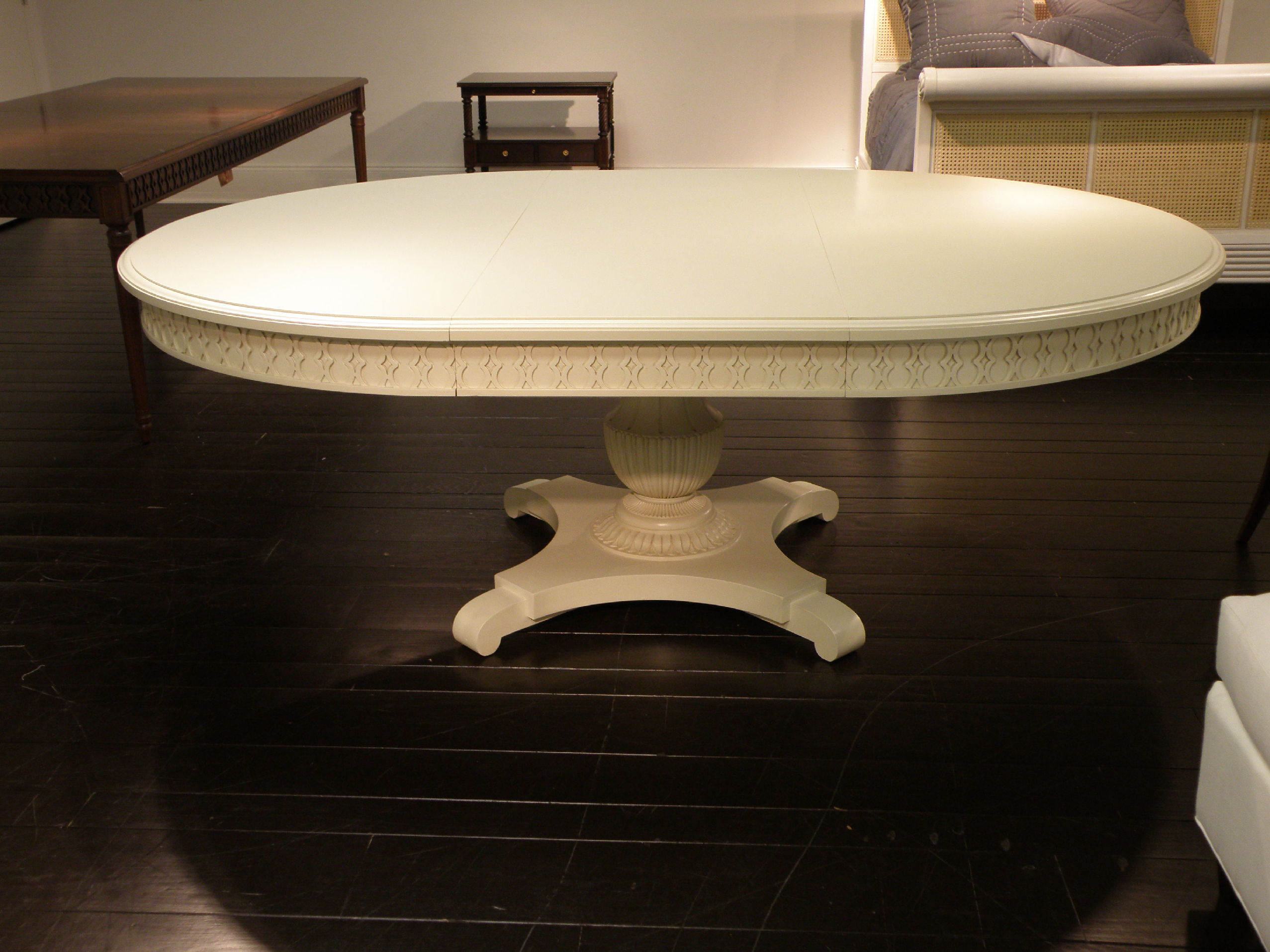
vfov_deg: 36.8
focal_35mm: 39
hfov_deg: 47.9
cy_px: 476
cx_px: 635
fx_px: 1431
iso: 125
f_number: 3.3
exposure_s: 1/25
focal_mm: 6.97
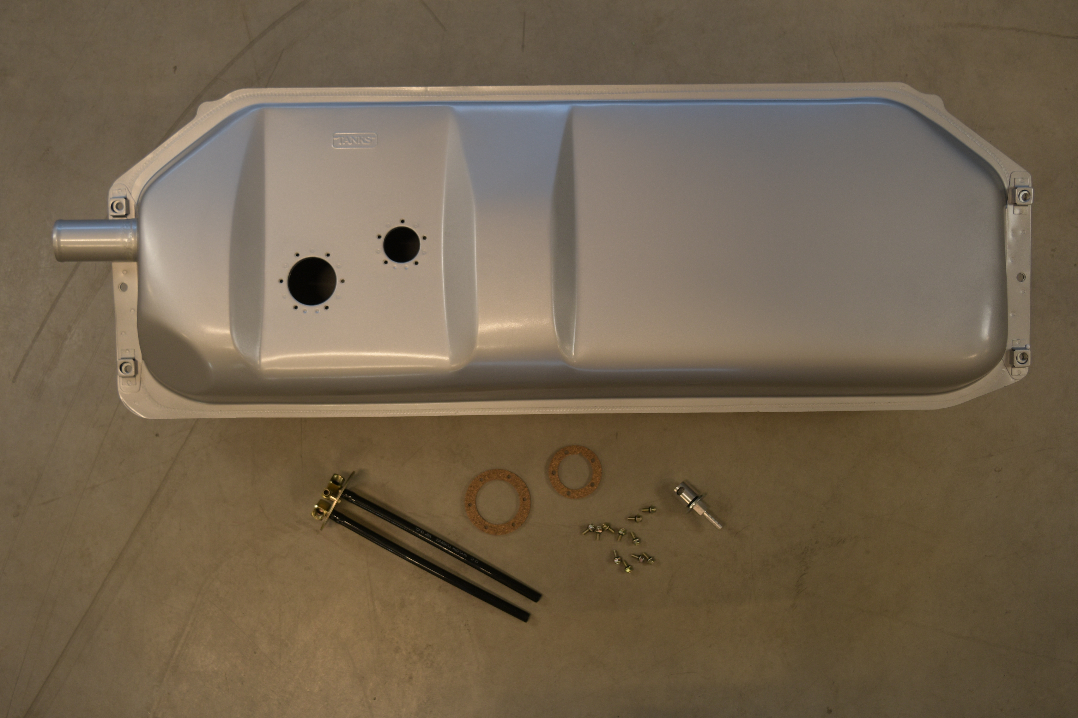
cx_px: 539
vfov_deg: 29.2
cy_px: 359
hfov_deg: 42.7
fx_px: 1377
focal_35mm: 46
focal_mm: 31
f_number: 5.6
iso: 280
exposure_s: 1/60
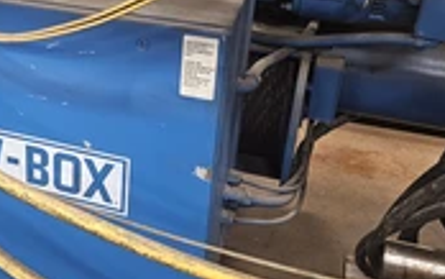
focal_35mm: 56
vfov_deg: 22.8
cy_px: 46
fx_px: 680
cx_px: 64
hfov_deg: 34.7
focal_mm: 6.3
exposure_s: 1/40
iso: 640
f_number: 1.7
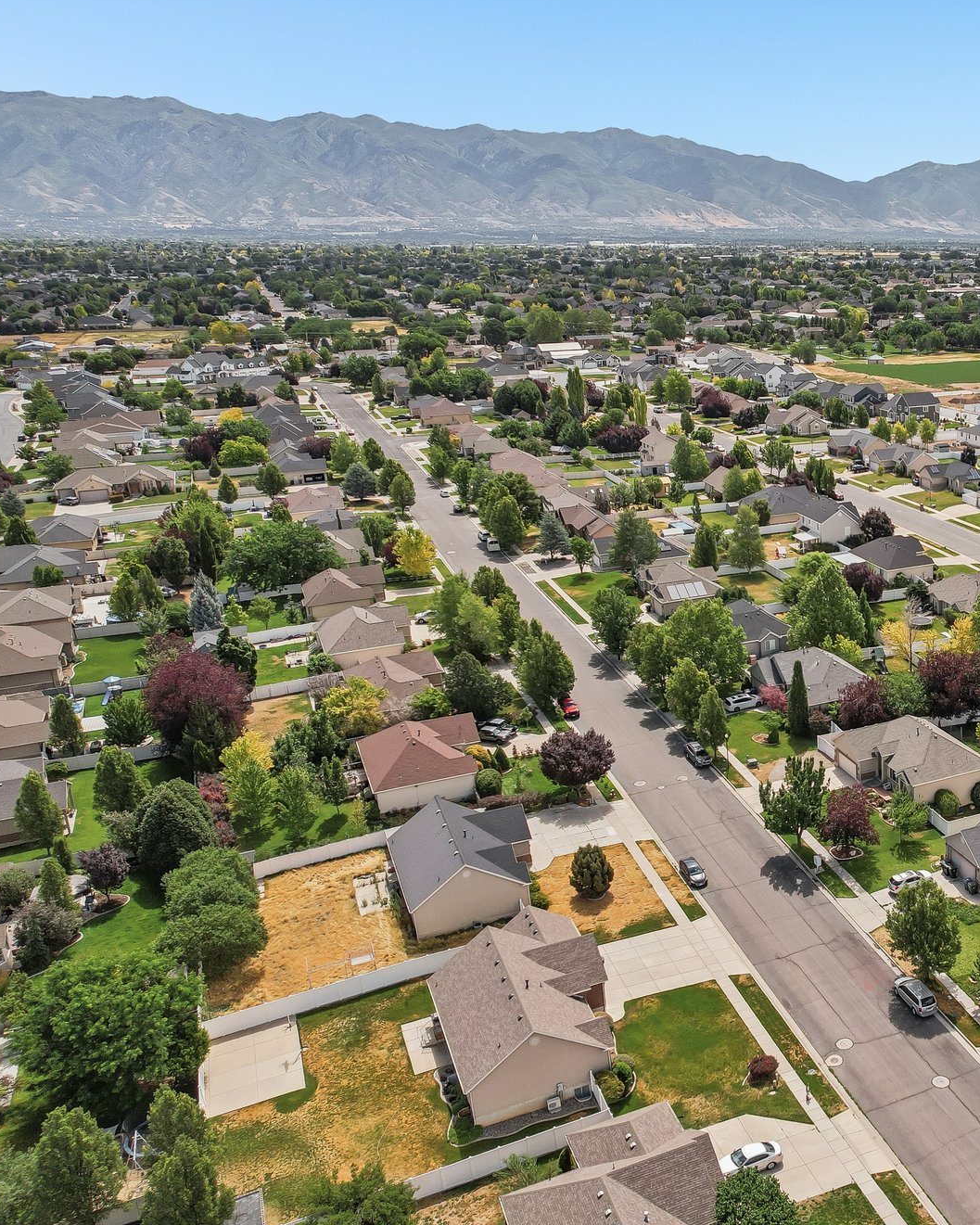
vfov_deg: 55.7
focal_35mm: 32
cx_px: 923
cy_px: 619
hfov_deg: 41.3
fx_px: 1160
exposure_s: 1/90
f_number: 2.8
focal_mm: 8.4
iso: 130
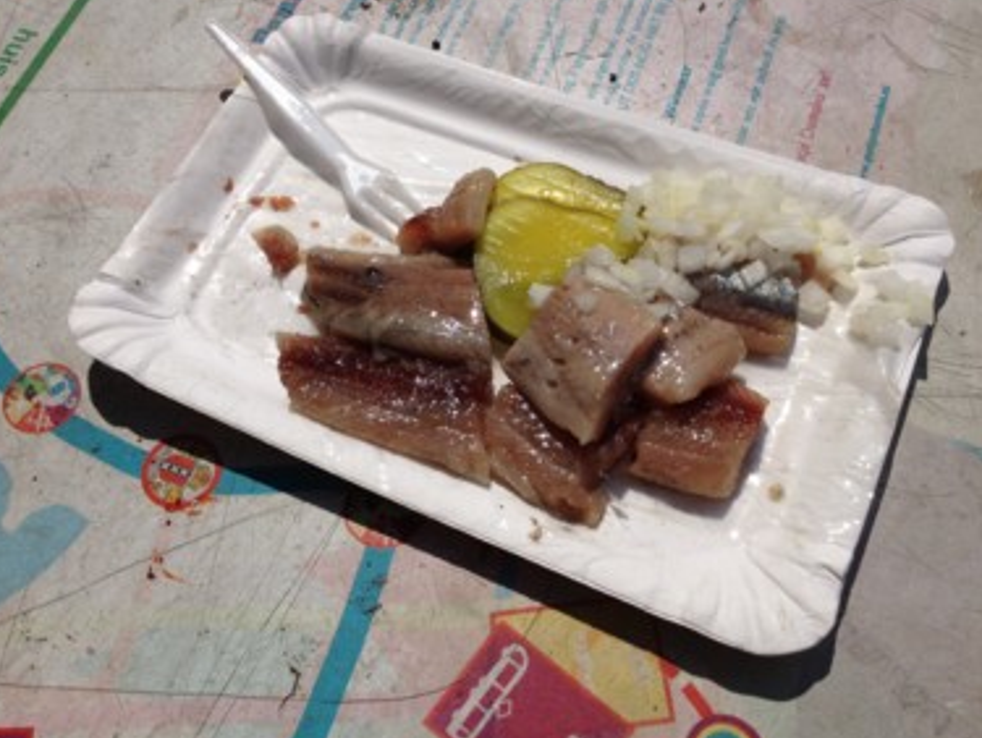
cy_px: 319
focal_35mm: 42
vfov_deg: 34.4
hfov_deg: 44.8
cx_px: 490
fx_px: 1193
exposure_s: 1/9259
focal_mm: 4.28
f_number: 2.4
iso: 64
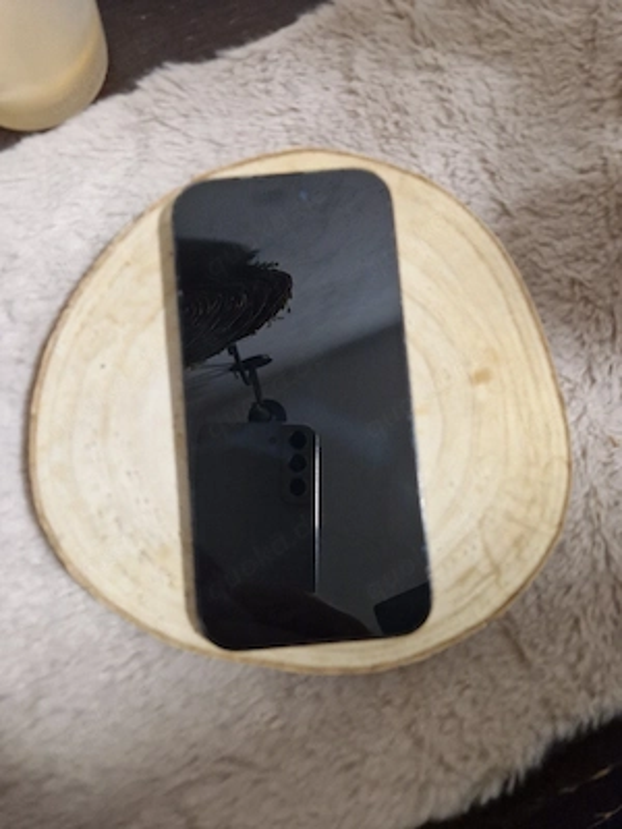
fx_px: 551
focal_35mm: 23
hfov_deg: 58.9
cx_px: 311
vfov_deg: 73.9
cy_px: 414
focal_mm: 5.4
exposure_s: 1/100
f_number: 1.8
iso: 80
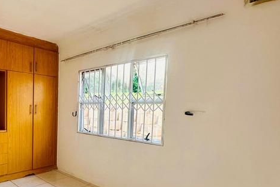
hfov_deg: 65.7
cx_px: 60
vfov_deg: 50.7
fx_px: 194
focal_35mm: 25
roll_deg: -1.2
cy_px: 119
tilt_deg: -3.3
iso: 100
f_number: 2.2
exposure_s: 1/99
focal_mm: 2.22
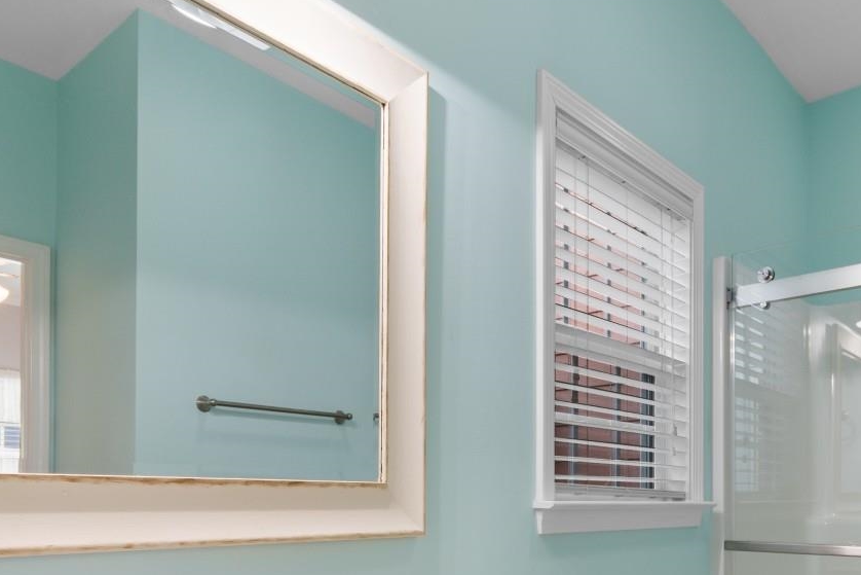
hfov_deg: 63.3
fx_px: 694
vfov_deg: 42.3
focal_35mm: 29
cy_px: 484
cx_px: 498
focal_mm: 10
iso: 100
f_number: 4.5
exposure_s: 1/6
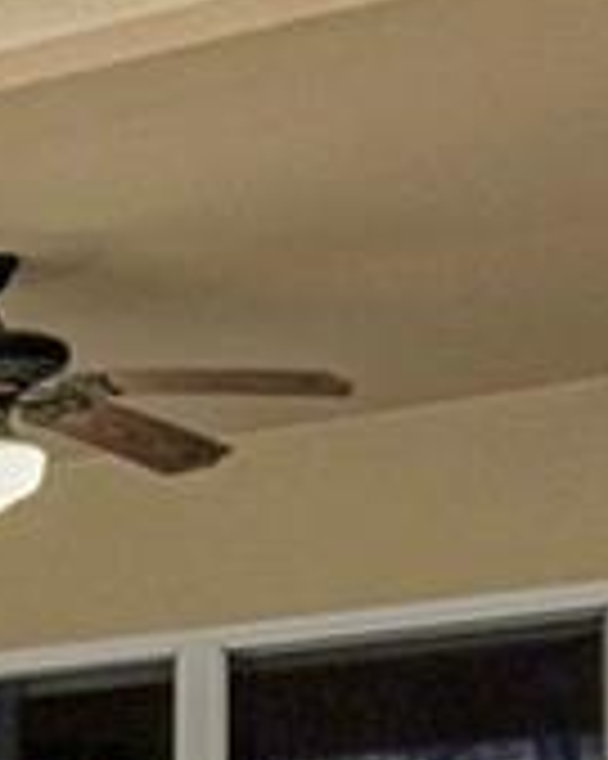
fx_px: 3400
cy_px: 1210
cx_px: -1689
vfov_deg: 12.1
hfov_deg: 7.6
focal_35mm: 151
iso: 125
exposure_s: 1/6
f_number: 20
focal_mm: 17
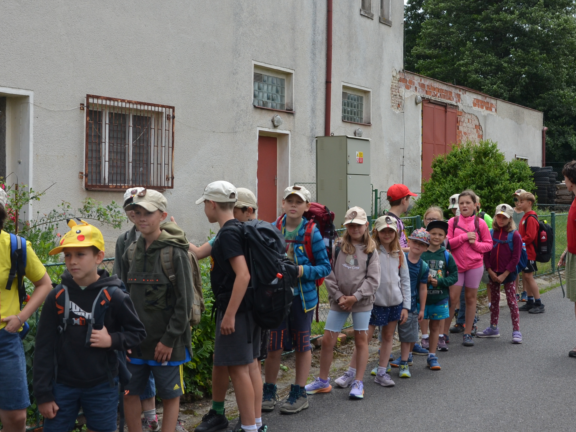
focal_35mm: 56
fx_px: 927
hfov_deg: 34.4
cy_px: 182
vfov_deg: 26.2
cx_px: 327
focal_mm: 25
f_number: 6.3
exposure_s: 1/1600
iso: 400
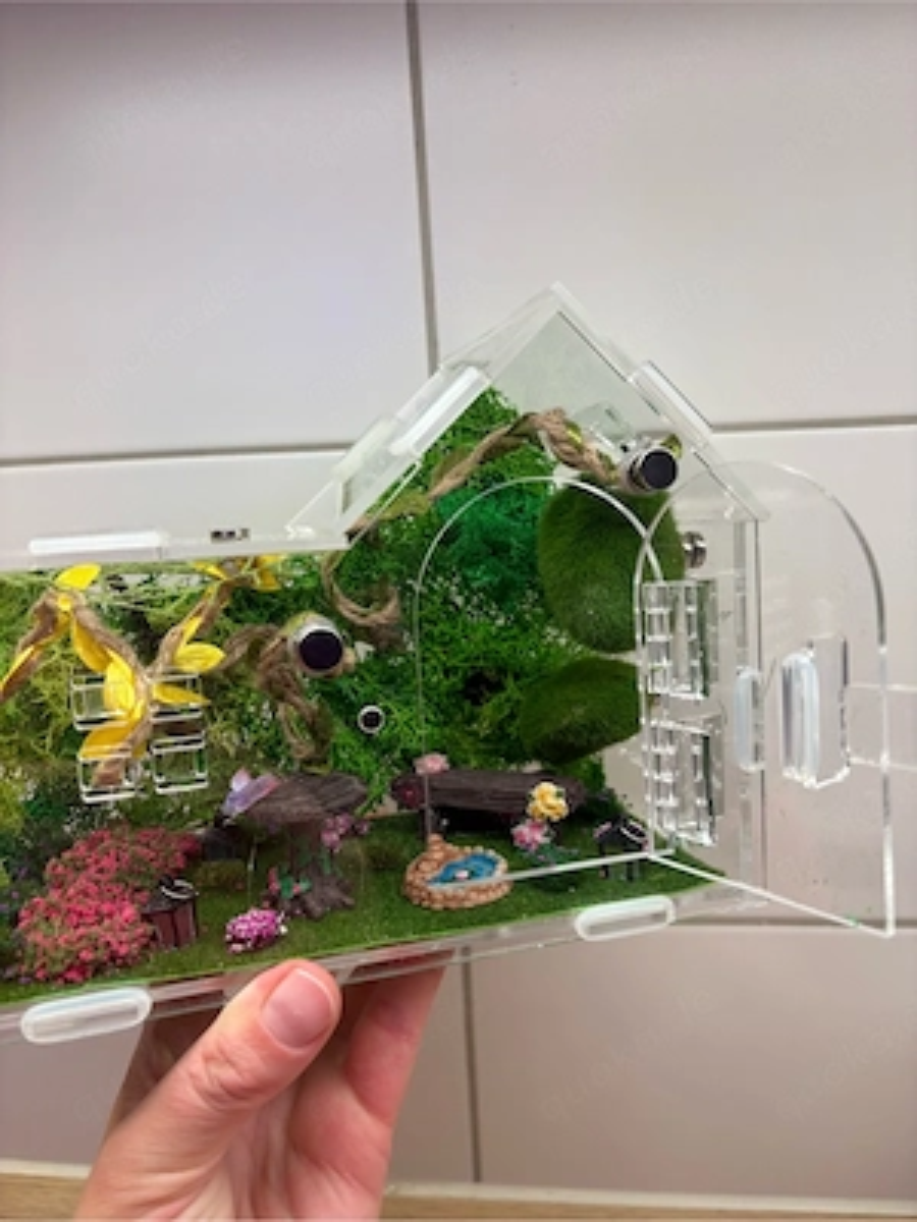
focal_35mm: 26
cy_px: 611
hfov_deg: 53.1
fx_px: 918
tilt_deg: -14.3
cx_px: 458
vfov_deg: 67.3
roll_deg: +3.6
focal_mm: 5.96
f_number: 1.6
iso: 80
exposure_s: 1/100
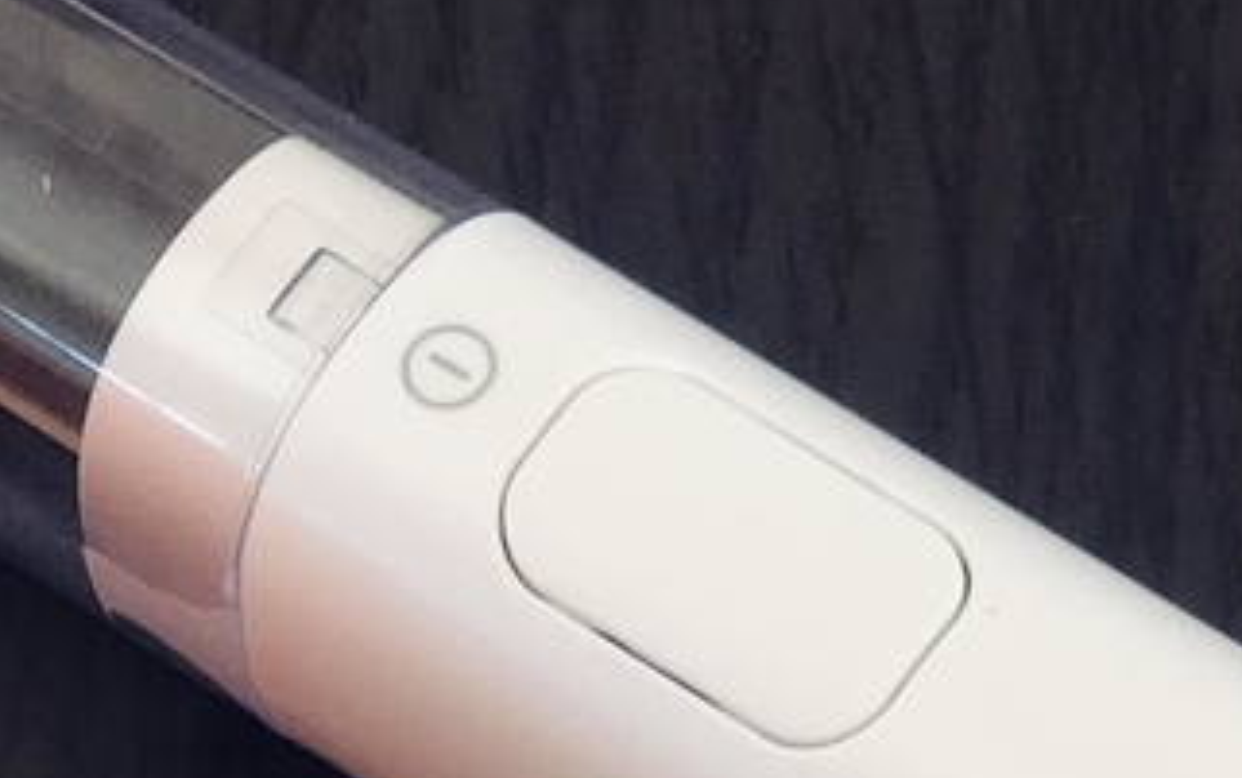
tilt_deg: -61.0
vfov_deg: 6.3
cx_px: 85
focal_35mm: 206
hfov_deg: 10.1
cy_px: 875
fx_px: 6976
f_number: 2.4
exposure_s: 1/24
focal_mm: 6
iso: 160
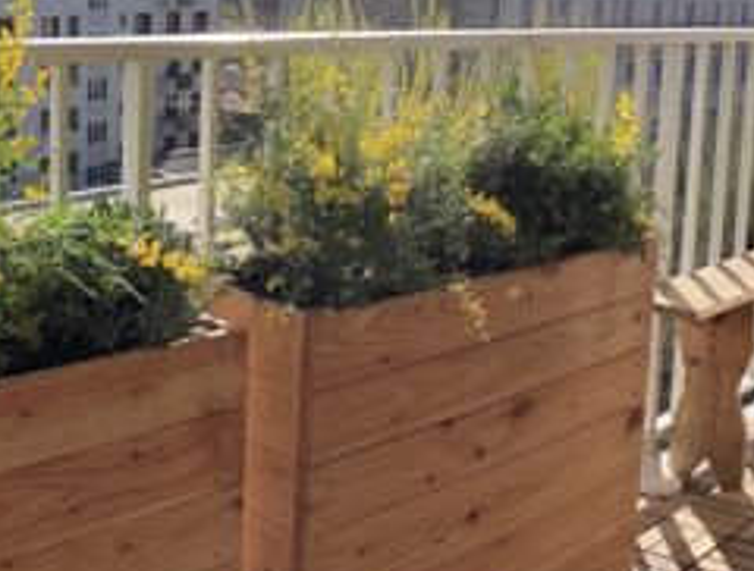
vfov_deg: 21.1
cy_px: 226
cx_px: 603
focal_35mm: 70
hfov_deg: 27.1
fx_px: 1531
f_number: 1.8
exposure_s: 1/1621
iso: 40
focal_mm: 3.99
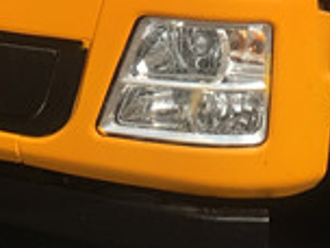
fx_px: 1459
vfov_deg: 9.0
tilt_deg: -1.9
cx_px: 217
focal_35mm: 153
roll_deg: -0.5
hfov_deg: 12.9
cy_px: -274
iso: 25
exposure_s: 1/1350
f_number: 2.2
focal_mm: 4.15
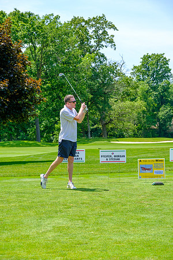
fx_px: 497
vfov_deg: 29.2
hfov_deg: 19.7
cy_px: 130
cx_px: 86
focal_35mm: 69
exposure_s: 1/500
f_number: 5
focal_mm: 46.3
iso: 200
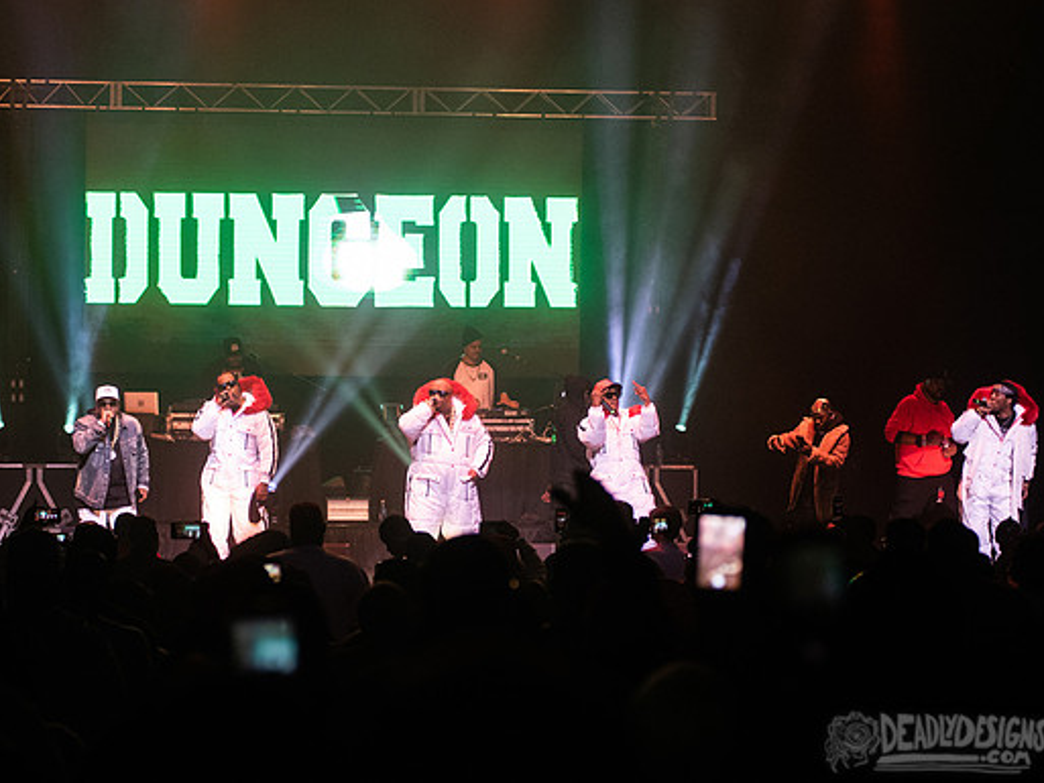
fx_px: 3017
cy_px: 391
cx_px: 414
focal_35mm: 100
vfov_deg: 14.8
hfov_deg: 19.6
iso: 3200
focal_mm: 80
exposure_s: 1/500
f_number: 3.5
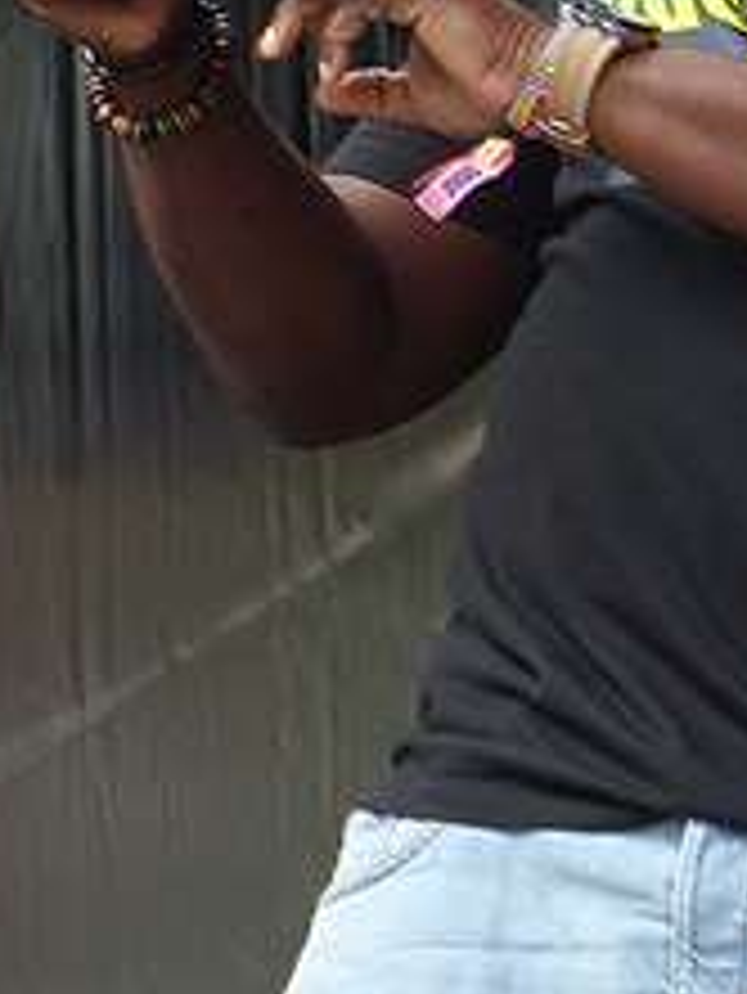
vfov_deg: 3.9
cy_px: 81
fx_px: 14574
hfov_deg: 2.9
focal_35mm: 507
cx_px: -603
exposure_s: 1/100
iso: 100
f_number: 2.8
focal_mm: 20.1
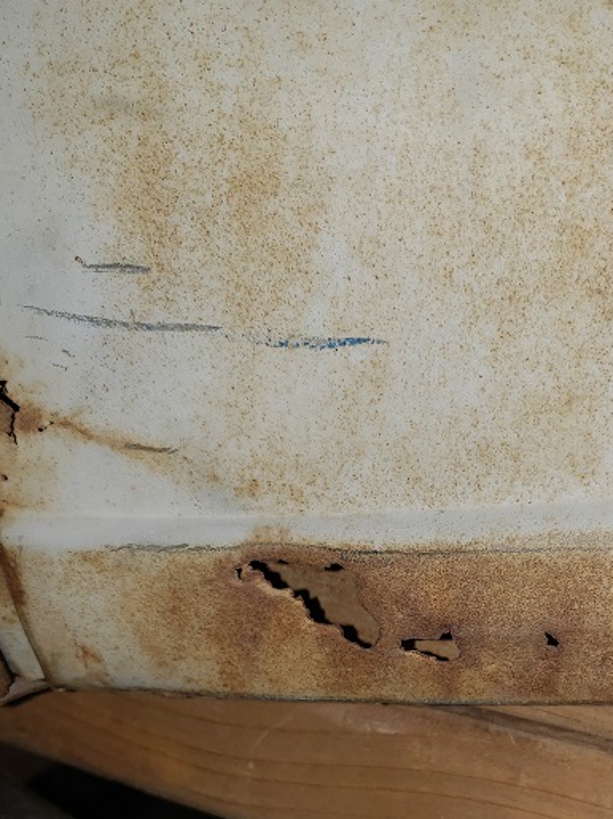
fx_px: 1205
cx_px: 428
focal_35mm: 51
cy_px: 580
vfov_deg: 36.9
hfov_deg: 28.3
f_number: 1.5
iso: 50
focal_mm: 4.3
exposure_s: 1/223
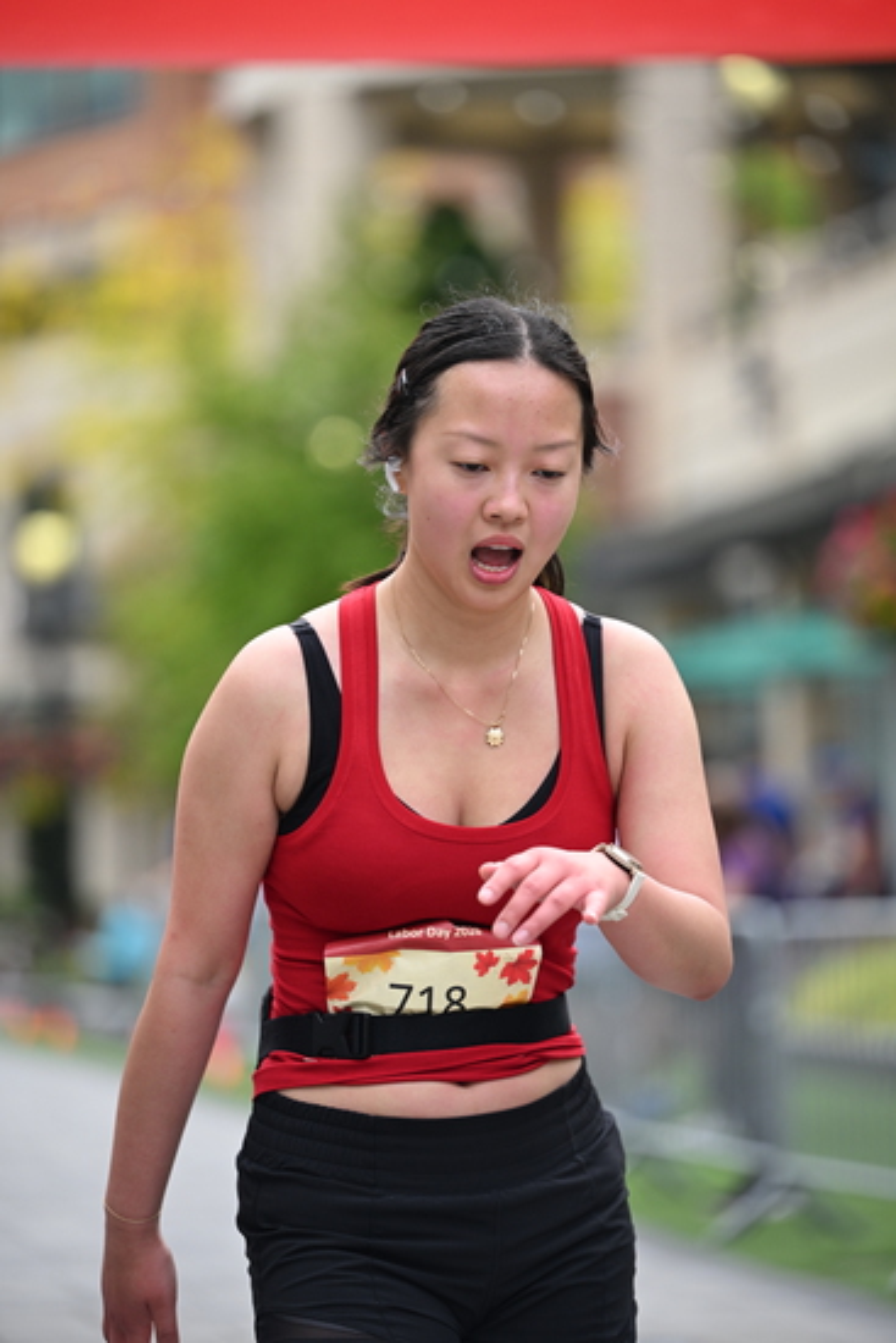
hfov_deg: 9.5
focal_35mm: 145
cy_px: 672
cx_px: 448
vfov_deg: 14.1
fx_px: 5410
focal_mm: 145
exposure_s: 1/2500
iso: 640
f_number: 2.8
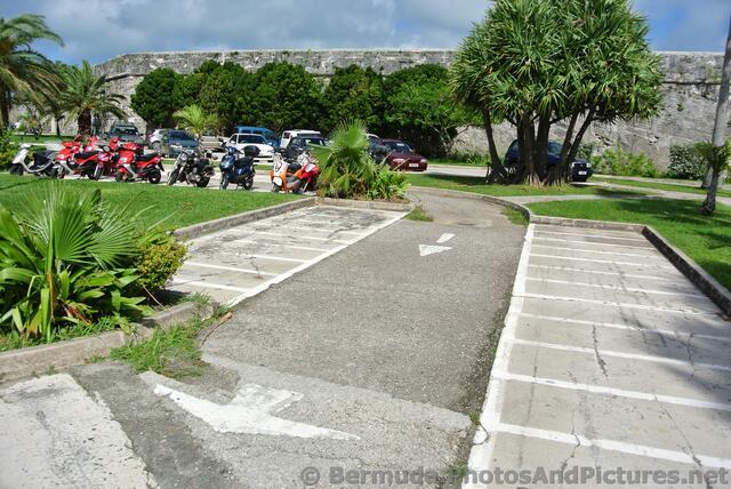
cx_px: 366
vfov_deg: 48.0
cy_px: 244
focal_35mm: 27
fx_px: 549
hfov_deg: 67.3
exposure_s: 1/1250
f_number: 5
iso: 100
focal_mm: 10
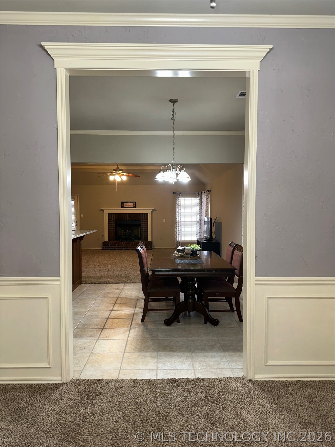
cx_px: 168
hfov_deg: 56.8
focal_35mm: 24
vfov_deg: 71.6
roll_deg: -0.6
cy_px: 224
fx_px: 310
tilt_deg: -1.7
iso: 64
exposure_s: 1/22
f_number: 1.78
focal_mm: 6.86
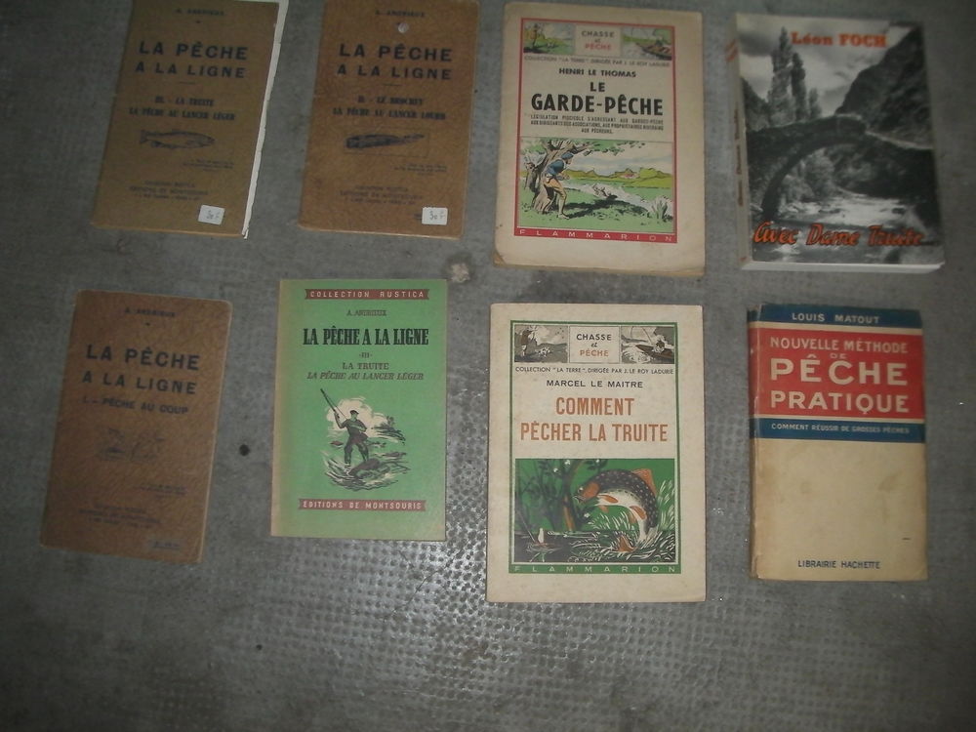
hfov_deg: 49.0
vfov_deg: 37.7
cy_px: 366
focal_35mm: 38
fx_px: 1071
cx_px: 488
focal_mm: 6.3
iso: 200
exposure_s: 1/30
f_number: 3.5
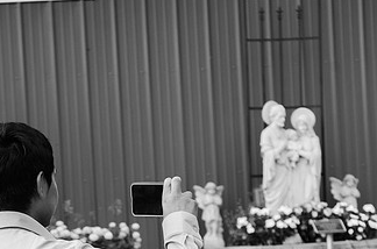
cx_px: 101
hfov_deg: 7.3
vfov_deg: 4.8
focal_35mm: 282
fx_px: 2945
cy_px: 221
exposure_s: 1/250
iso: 160
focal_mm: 105
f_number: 8
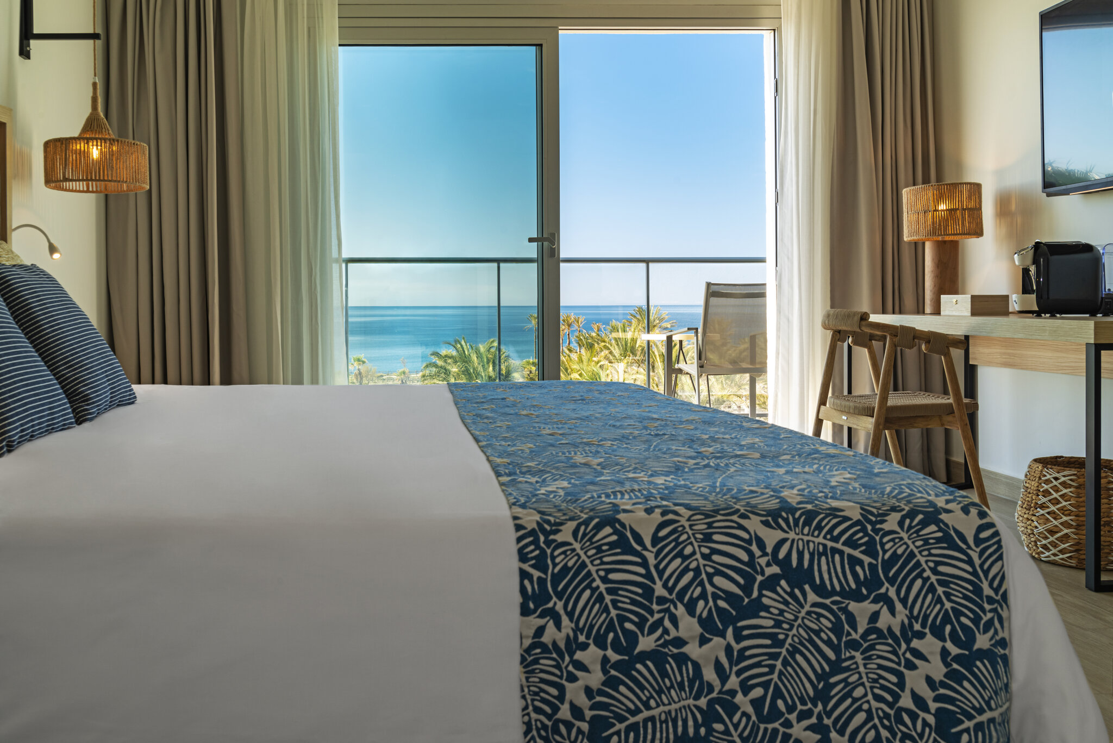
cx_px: 556
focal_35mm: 31
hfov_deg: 60.3
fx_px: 959
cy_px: 372
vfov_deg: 42.4
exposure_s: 1/6
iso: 50
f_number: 11
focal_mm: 31
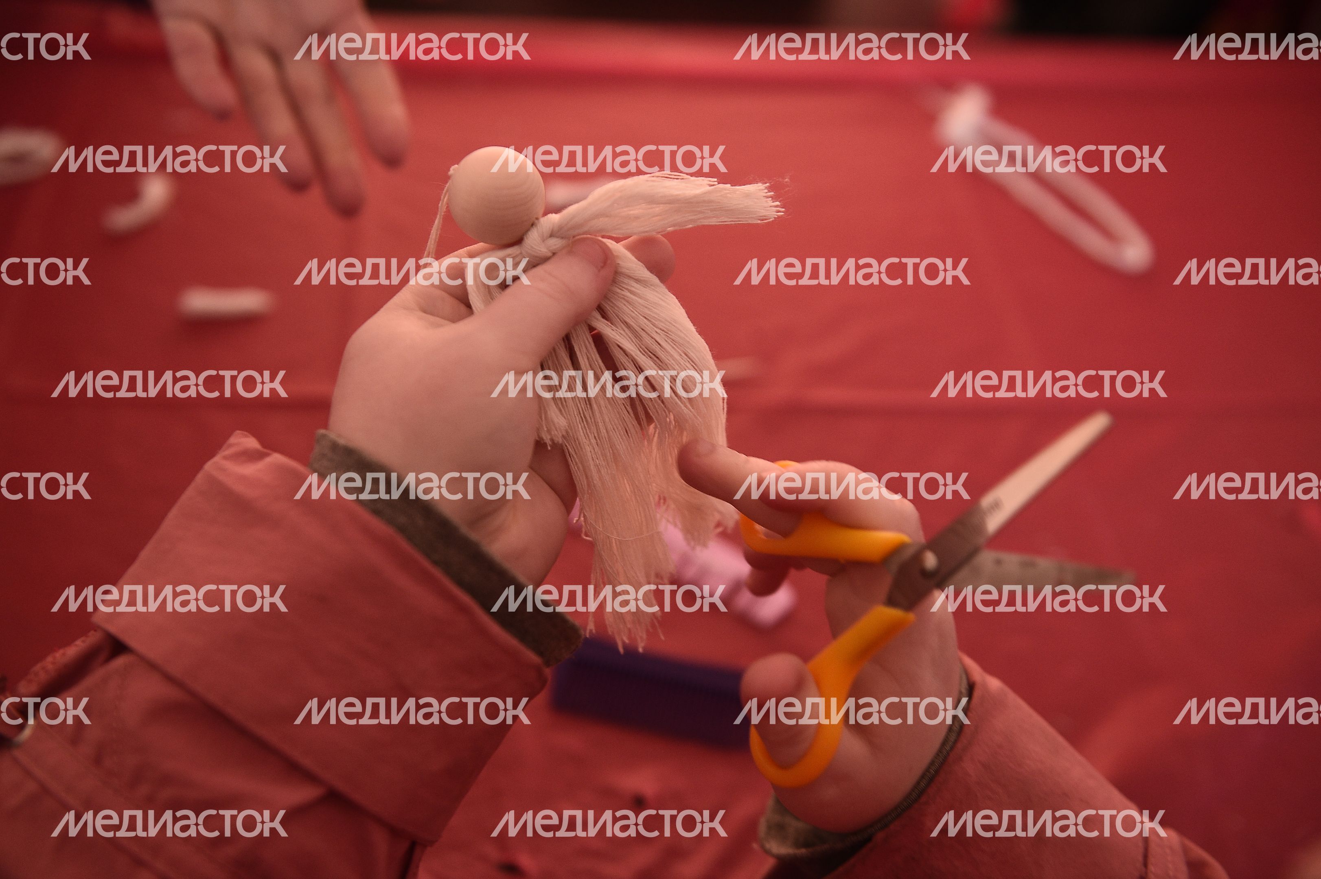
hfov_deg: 46.4
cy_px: 440
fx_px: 1540
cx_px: 660
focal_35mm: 42
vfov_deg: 31.9
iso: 1600
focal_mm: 42
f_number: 4
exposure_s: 1/160
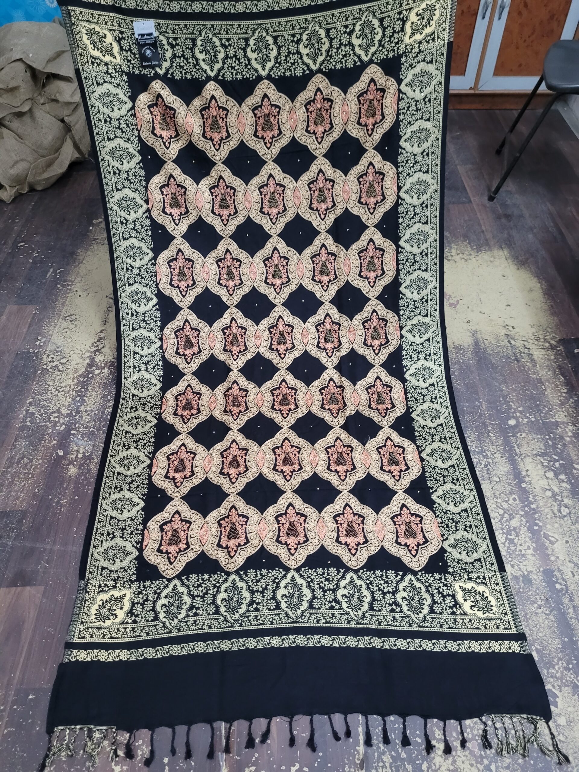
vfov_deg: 67.3
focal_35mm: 26
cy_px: 386
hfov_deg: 53.1
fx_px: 580
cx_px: 290
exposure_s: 1/33
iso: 640
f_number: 1.8
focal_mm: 5.4
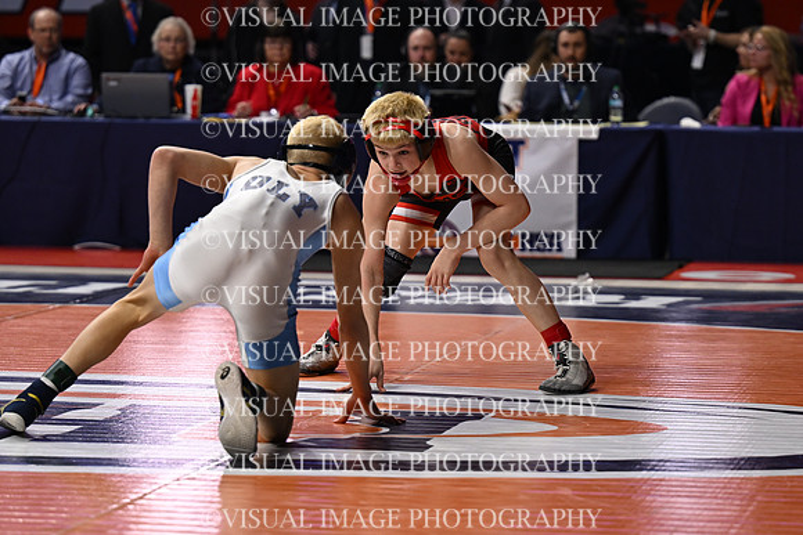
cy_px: 268
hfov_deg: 13.1
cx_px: 402
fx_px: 3503
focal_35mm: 157
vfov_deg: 8.7
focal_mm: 105
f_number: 2.8
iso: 1100
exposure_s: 1/1000
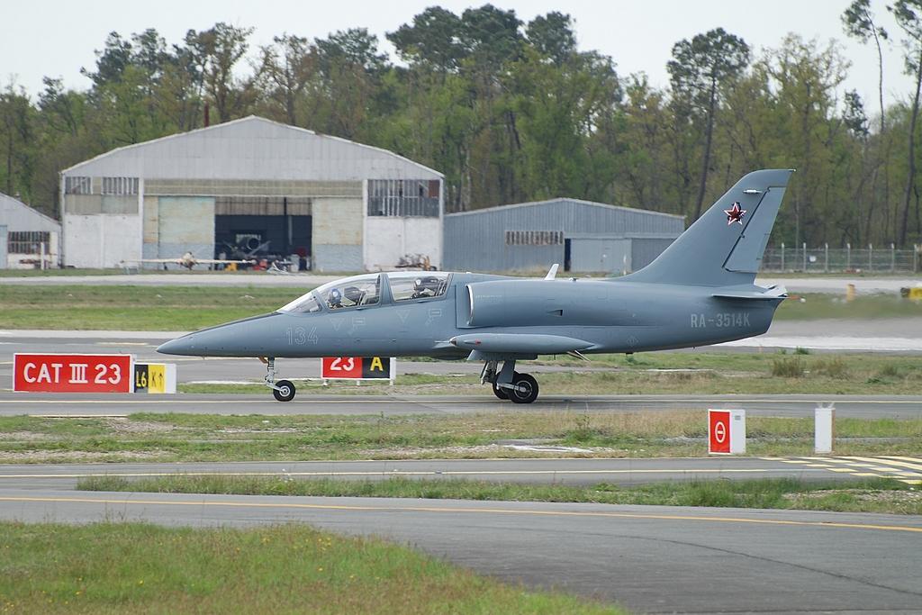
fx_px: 11526
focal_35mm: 450
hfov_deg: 4.6
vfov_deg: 3.1
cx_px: 461
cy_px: 308
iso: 100
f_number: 5.6
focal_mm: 300
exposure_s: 1/160
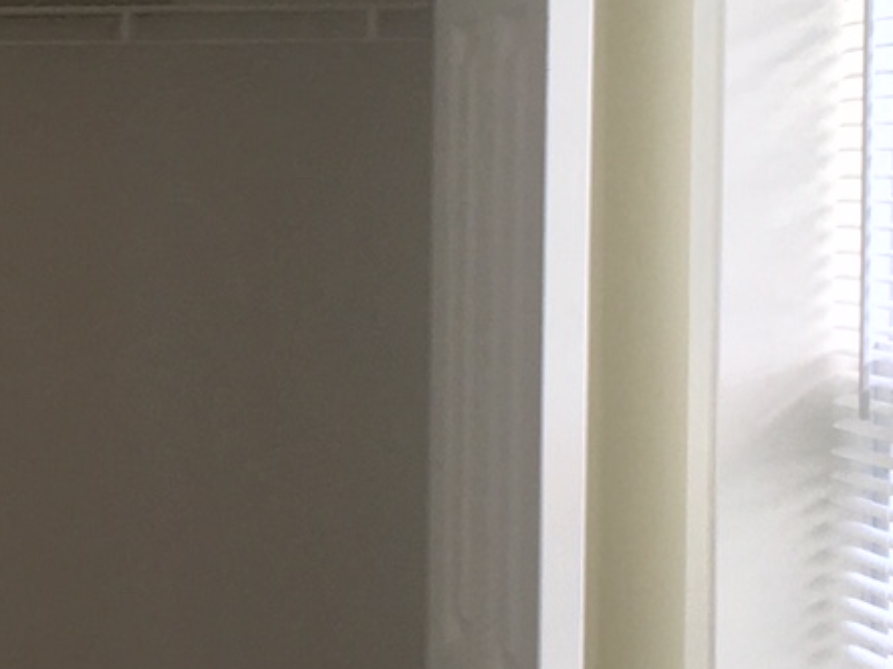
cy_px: 417
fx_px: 3404
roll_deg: +0.3
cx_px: -171
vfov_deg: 11.2
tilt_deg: -3.3
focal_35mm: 132
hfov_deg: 14.5
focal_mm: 4.15
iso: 32
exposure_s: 1/30
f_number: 2.2
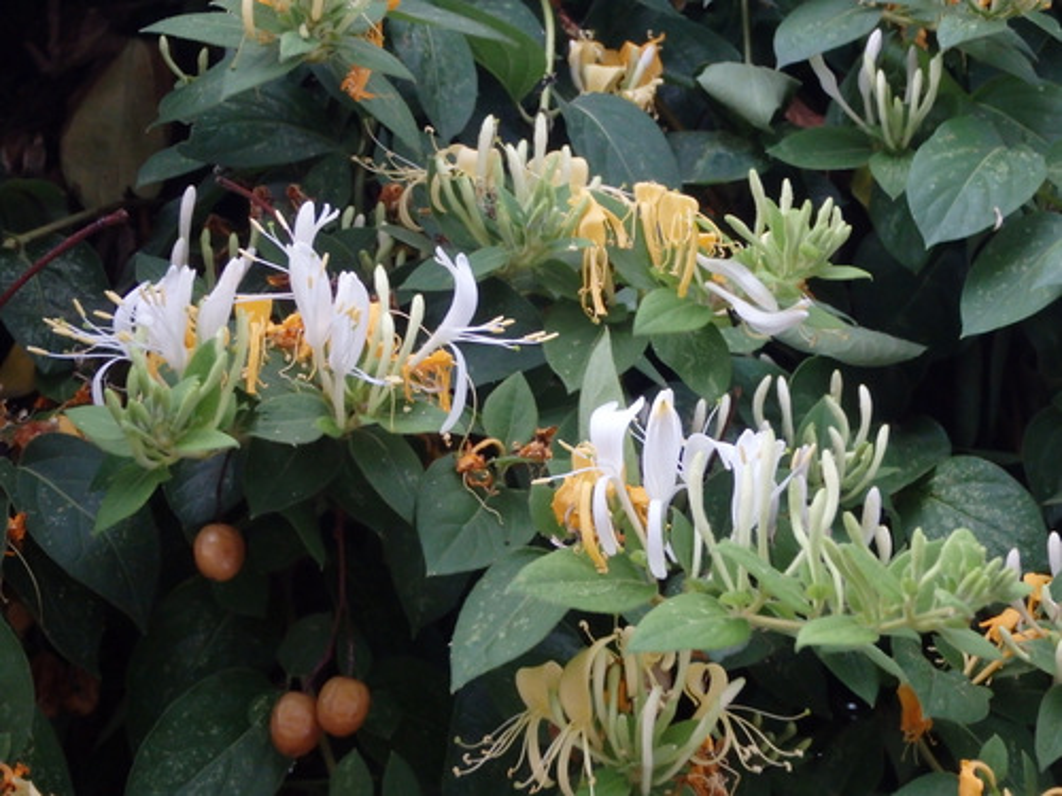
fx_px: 2086
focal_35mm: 68
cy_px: 398
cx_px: 531
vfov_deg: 21.6
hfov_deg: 28.6
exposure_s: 1/15
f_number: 5.5
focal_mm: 12.3
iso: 800
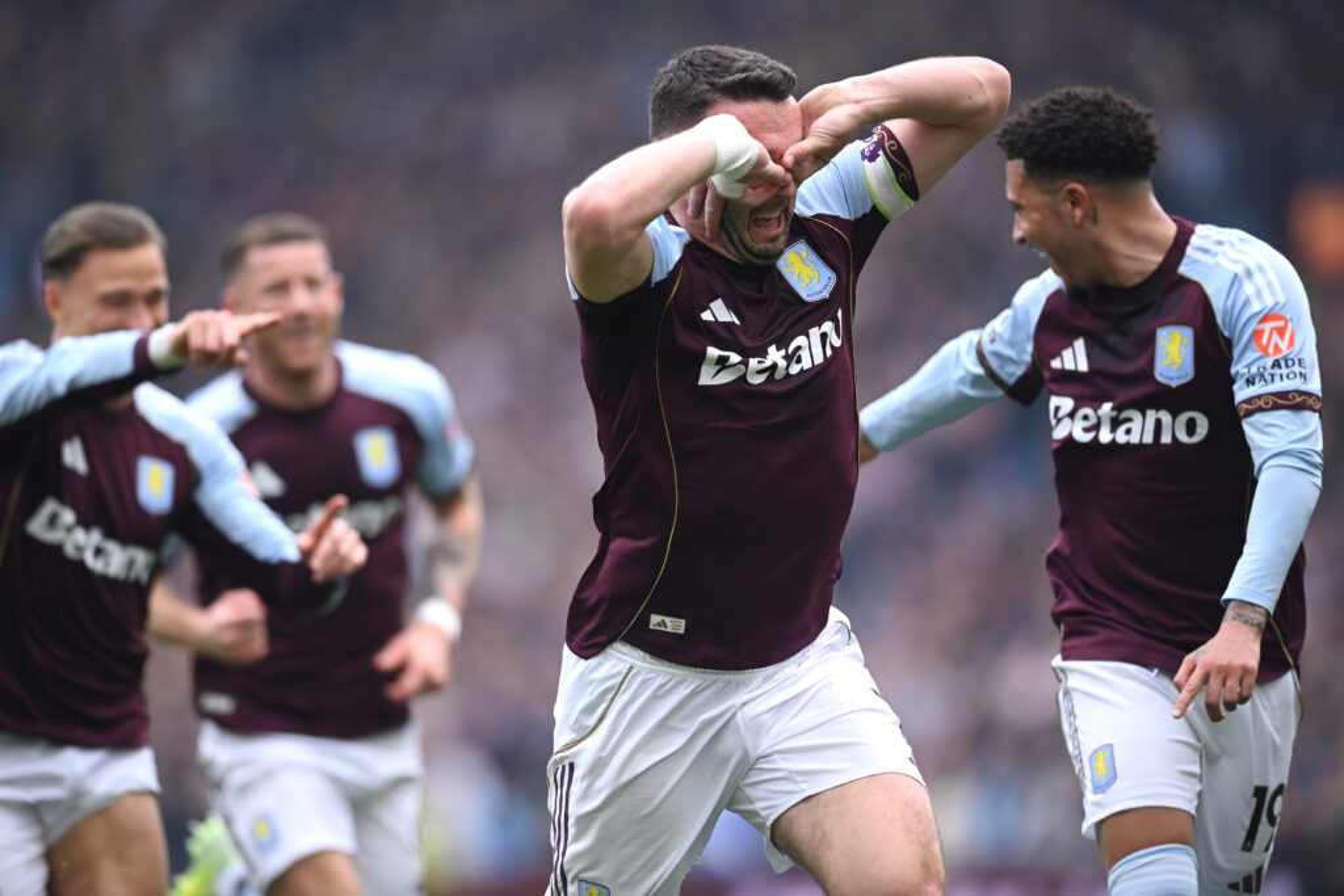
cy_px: 448
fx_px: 14934
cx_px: 672
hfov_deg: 5.2
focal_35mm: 400
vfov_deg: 3.4
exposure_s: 1/2500
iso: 800
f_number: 3.2
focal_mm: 400
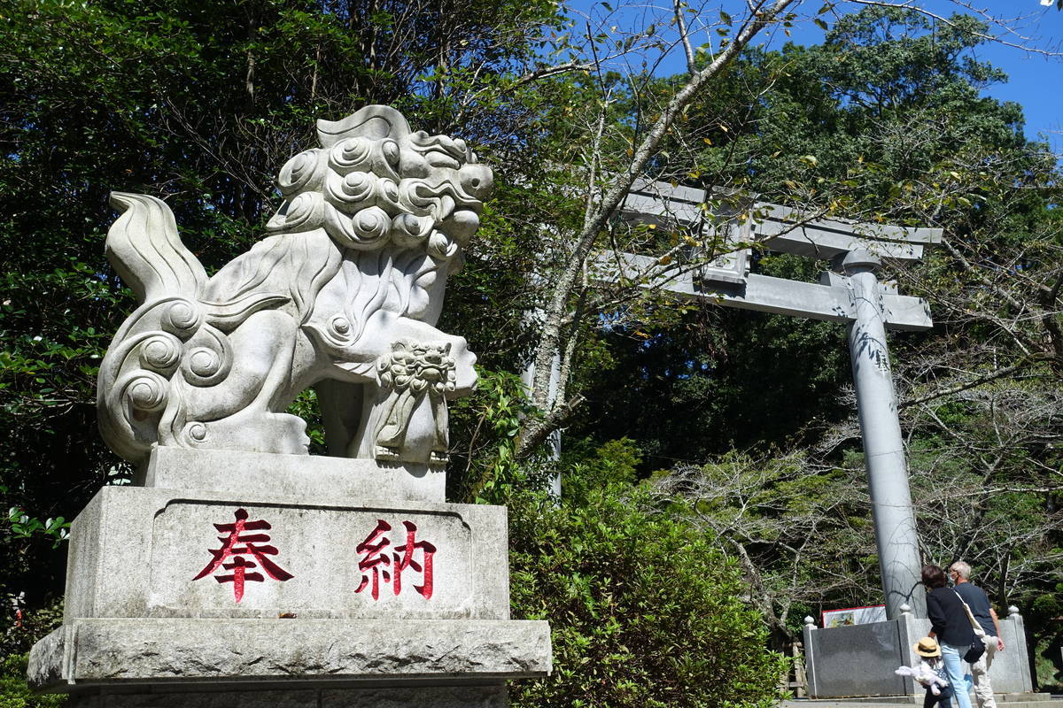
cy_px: 354
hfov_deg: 47.4
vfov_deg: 32.6
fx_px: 1211
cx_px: 532
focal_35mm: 41
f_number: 4.5
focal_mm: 14.9
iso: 125
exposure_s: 1/80
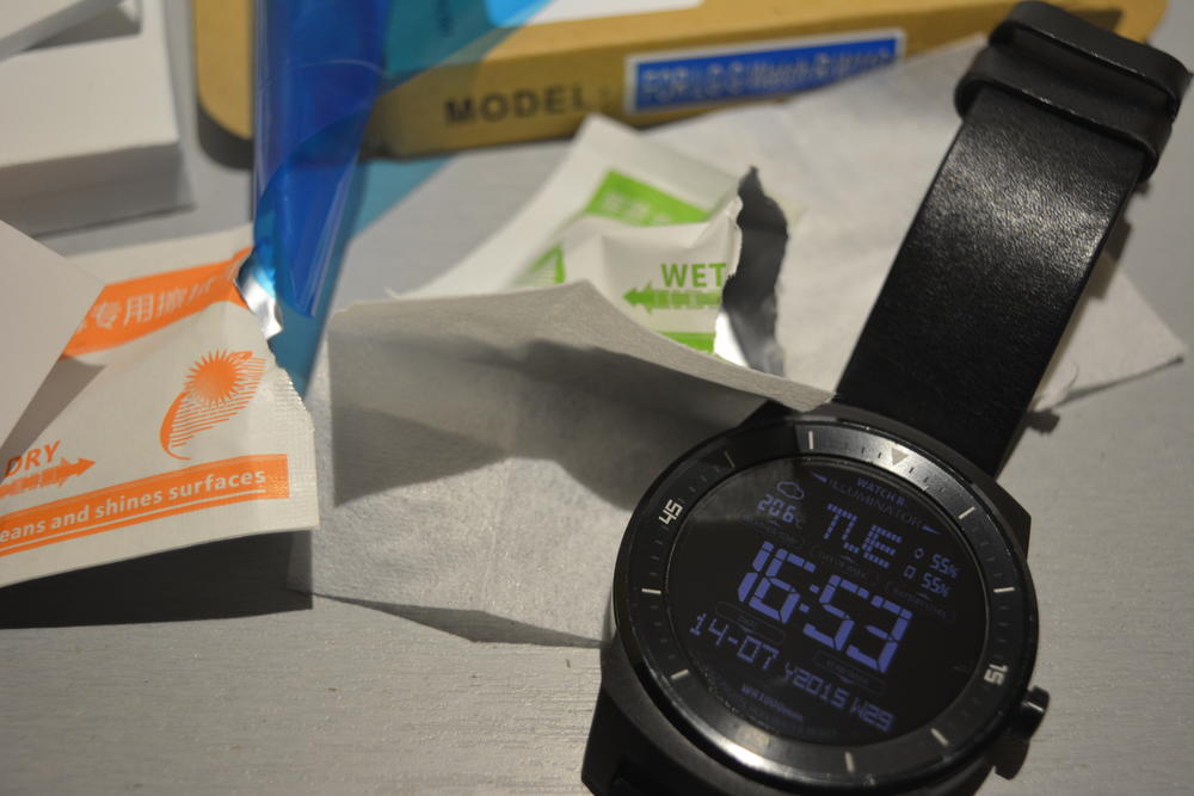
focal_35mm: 46
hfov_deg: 42.3
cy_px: 398
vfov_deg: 29.0
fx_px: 1542
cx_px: 597
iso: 450
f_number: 4.2
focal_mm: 31
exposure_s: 1/60
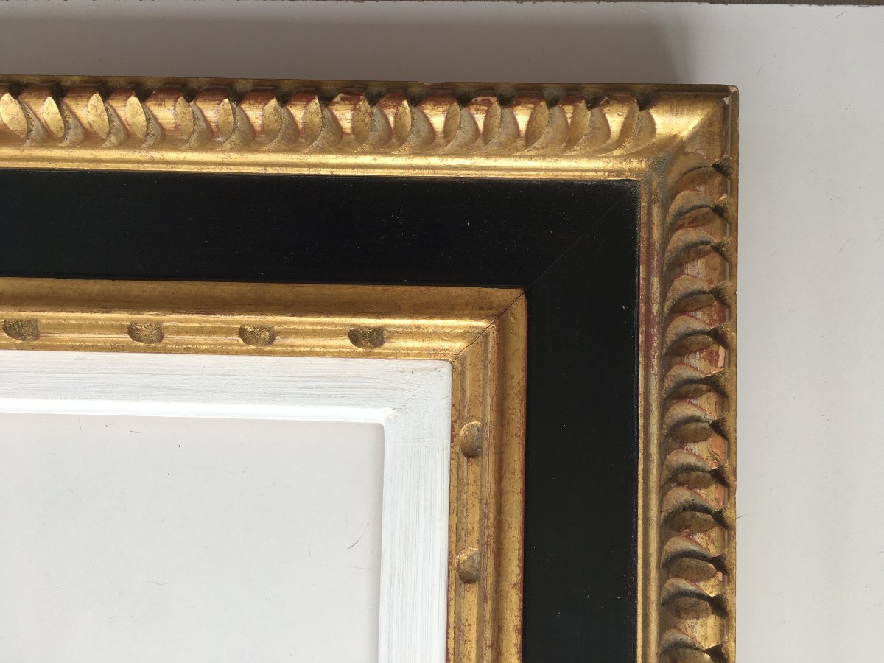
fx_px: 741
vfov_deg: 48.2
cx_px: 442
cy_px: 332
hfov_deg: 61.7
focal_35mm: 29
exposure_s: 1/100
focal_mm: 4.15
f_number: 2.2
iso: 25
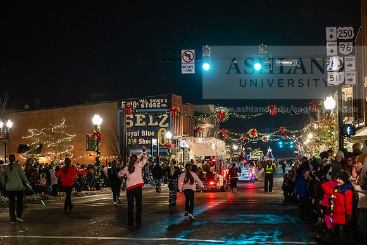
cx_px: 184
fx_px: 887
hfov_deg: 23.4
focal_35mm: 87
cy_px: 122
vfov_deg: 15.7
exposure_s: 1/200
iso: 5000
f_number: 3.2
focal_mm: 87
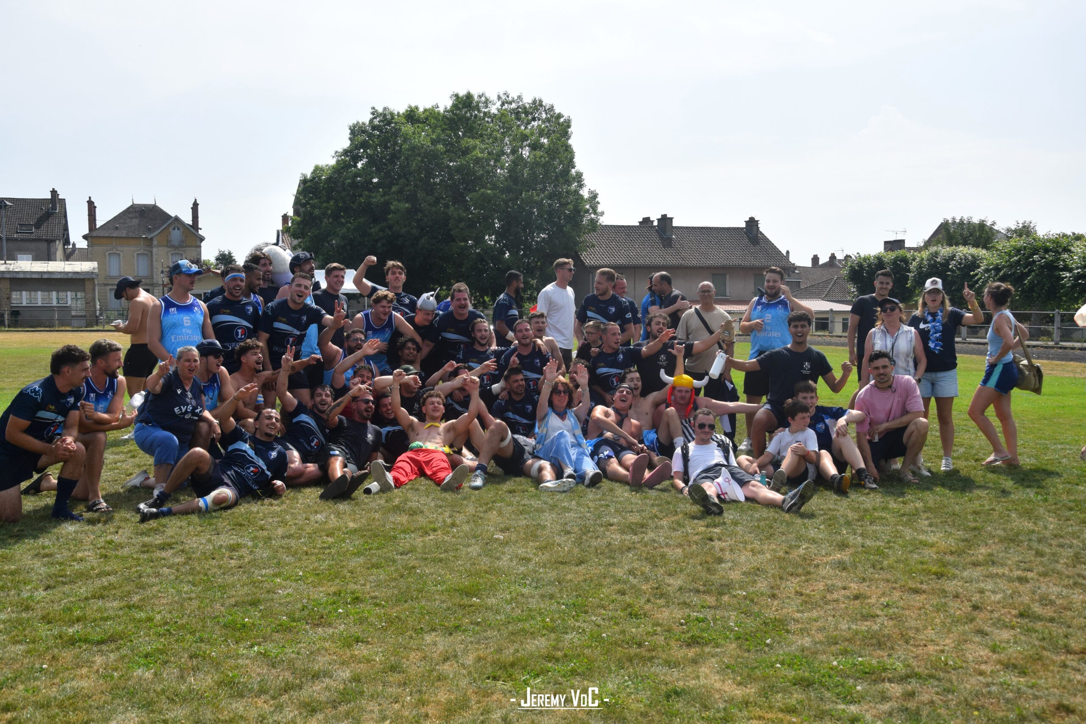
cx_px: 543
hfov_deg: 51.3
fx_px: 1131
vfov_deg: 35.5
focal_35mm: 38
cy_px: 362
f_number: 6.3
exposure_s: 1/1600
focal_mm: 25
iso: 400
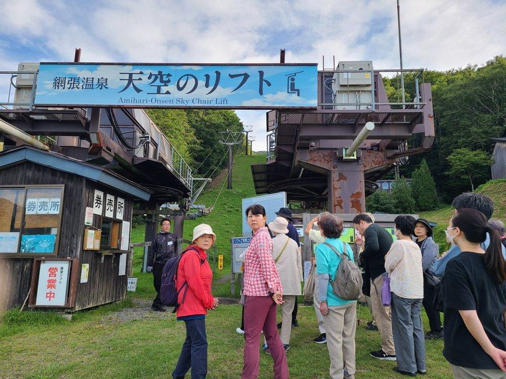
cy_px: 190
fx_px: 380
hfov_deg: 67.3
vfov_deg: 53.1
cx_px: 253
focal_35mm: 26
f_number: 1.8
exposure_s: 1/574
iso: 40
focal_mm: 5.4
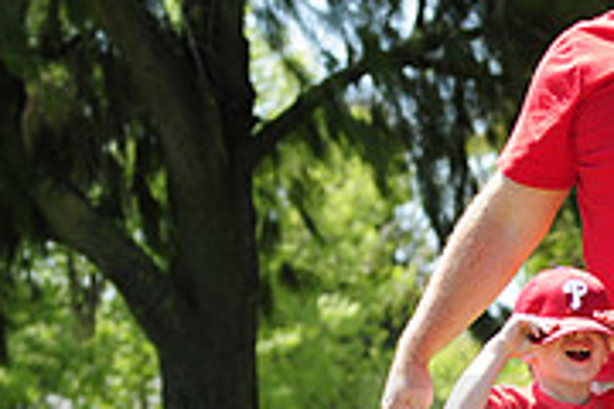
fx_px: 5764
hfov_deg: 6.0
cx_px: 931
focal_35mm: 338
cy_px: 421
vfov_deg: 4.1
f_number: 4.5
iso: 200
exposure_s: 1/500
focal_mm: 70
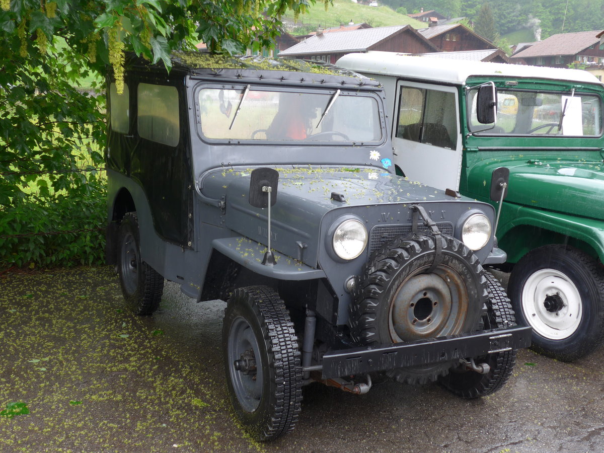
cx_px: 302
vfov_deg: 32.9
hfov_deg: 42.9
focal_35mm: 44
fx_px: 768
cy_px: 226
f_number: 2.8
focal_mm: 9
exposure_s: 1/100
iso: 80
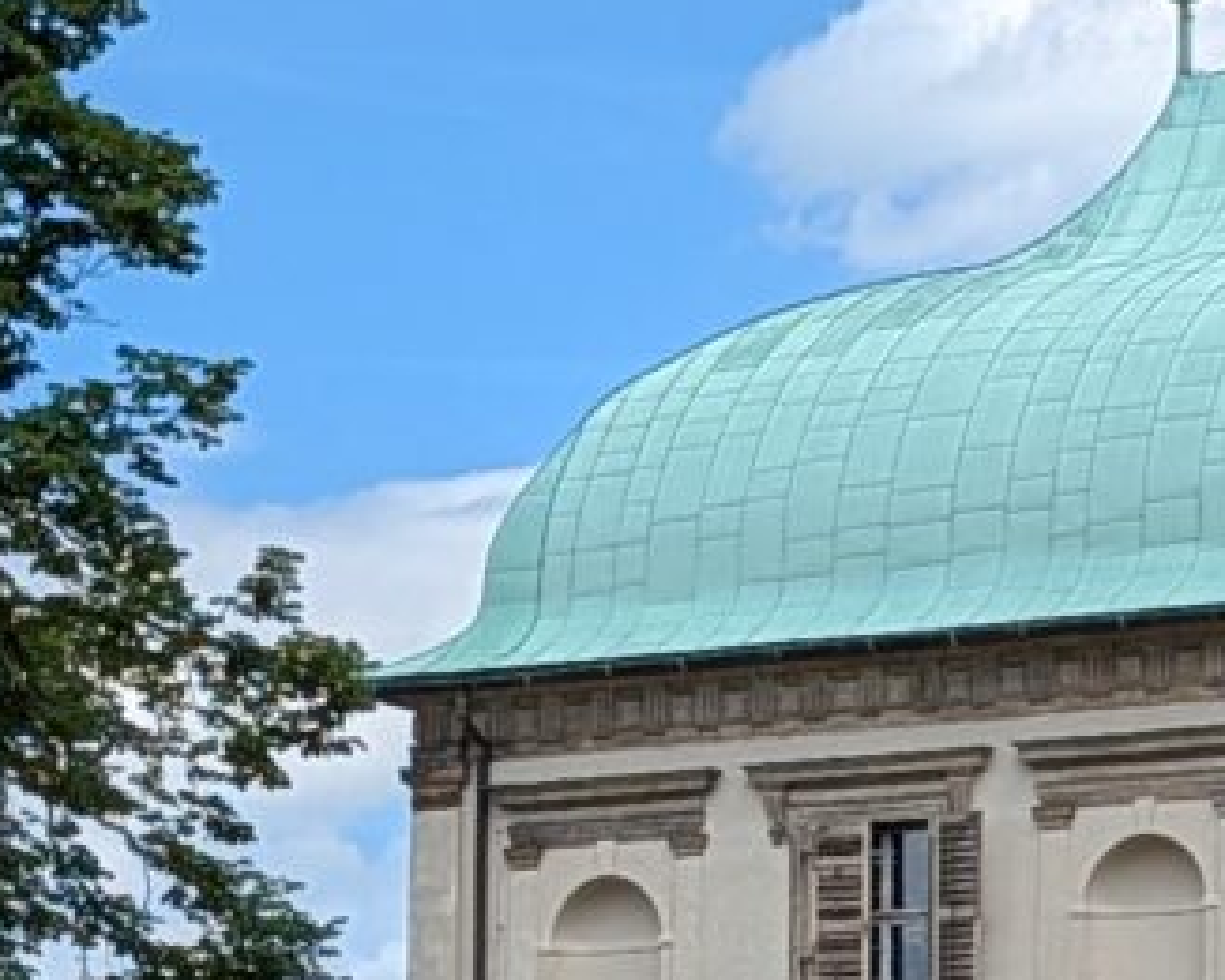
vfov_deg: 8.3
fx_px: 6673
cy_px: 1322
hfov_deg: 10.5
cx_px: 748
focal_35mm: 184
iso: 22
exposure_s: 1/1337
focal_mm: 6.9
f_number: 1.68
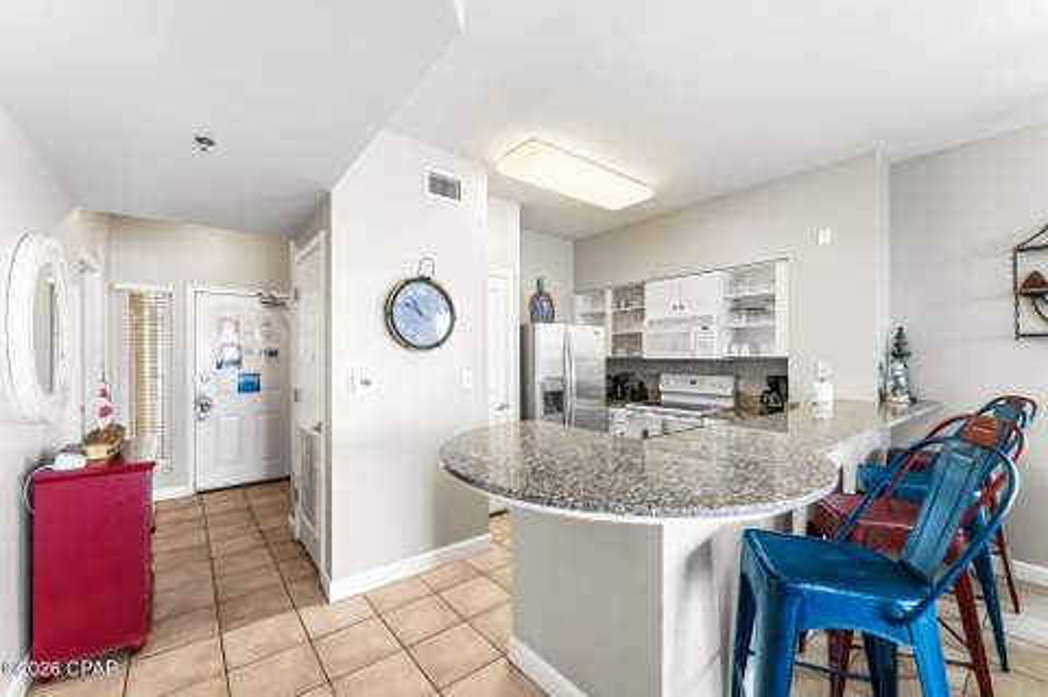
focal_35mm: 14
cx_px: 524
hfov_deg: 104.3
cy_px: 348
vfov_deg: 81.1
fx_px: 407
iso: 12800
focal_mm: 14
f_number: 9
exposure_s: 1/60
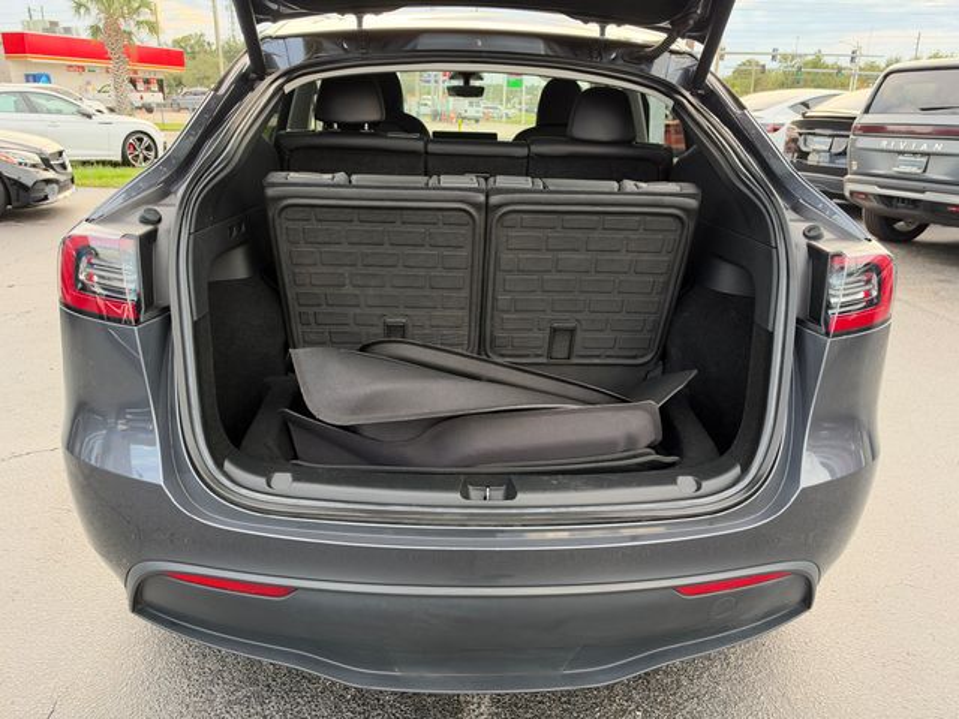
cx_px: 480
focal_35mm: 24
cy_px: 360
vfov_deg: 56.8
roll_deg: -1.6
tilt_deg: -19.3
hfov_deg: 71.6
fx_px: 665
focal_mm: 6.93
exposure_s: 1/197
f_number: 1.8
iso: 160
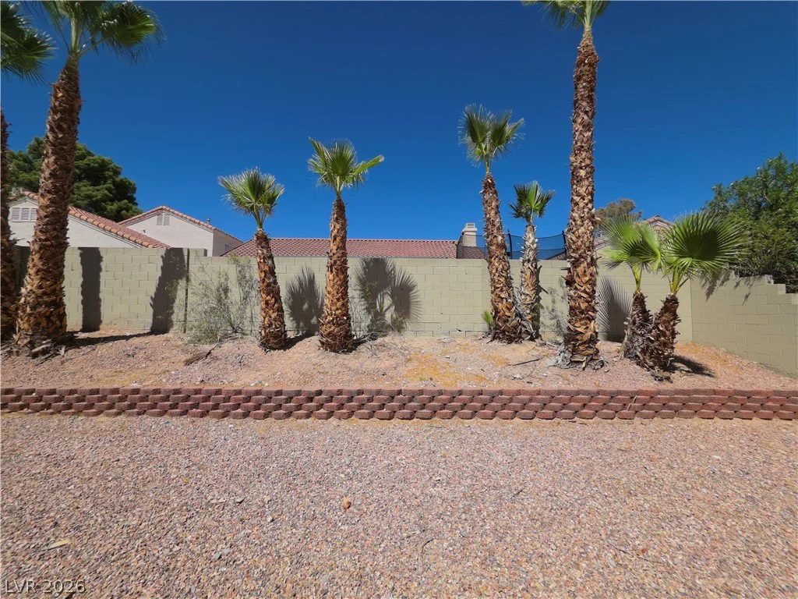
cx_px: 399
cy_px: 300
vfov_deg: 89.9
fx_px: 300
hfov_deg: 106.2
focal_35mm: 13
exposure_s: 1/1751
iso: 20
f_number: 1.9
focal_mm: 2.2
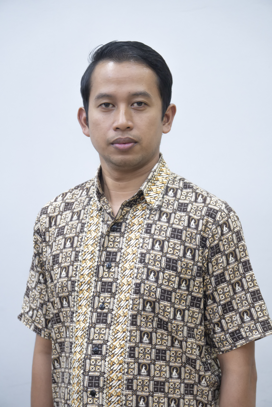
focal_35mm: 96
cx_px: 136
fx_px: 1088
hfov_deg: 14.3
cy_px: 204
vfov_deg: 21.2
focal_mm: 64
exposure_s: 1/80
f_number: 4
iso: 1250
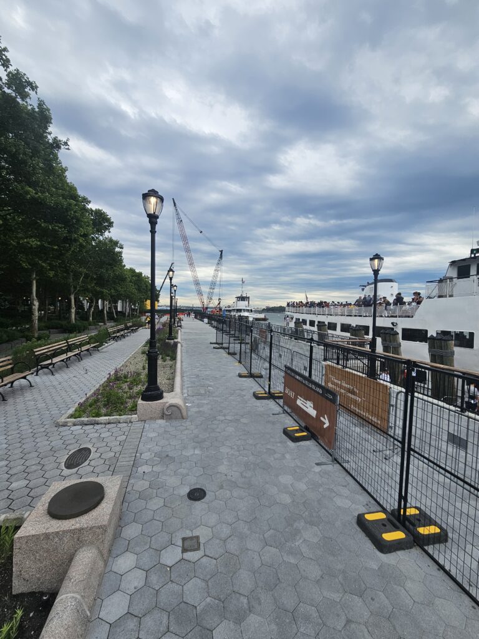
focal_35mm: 13
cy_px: 320
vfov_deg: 106.2
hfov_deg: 89.9
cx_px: 240
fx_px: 240
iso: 50
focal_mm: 2.2
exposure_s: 1/1546
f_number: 2.2
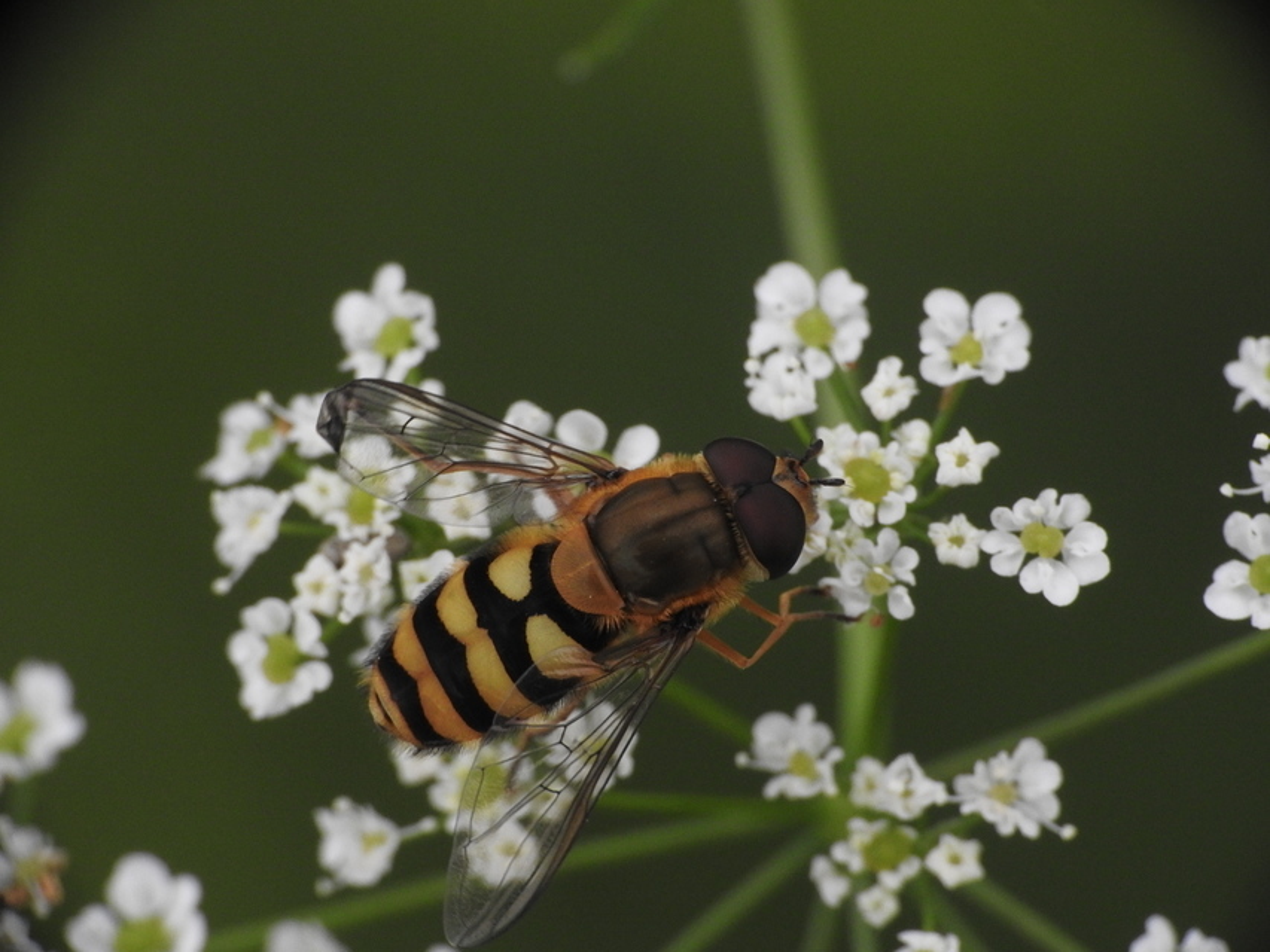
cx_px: 635
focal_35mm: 135
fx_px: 4954
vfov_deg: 11.0
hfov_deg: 14.6
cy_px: 476
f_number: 5
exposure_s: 1/400
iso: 400
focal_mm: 24.2
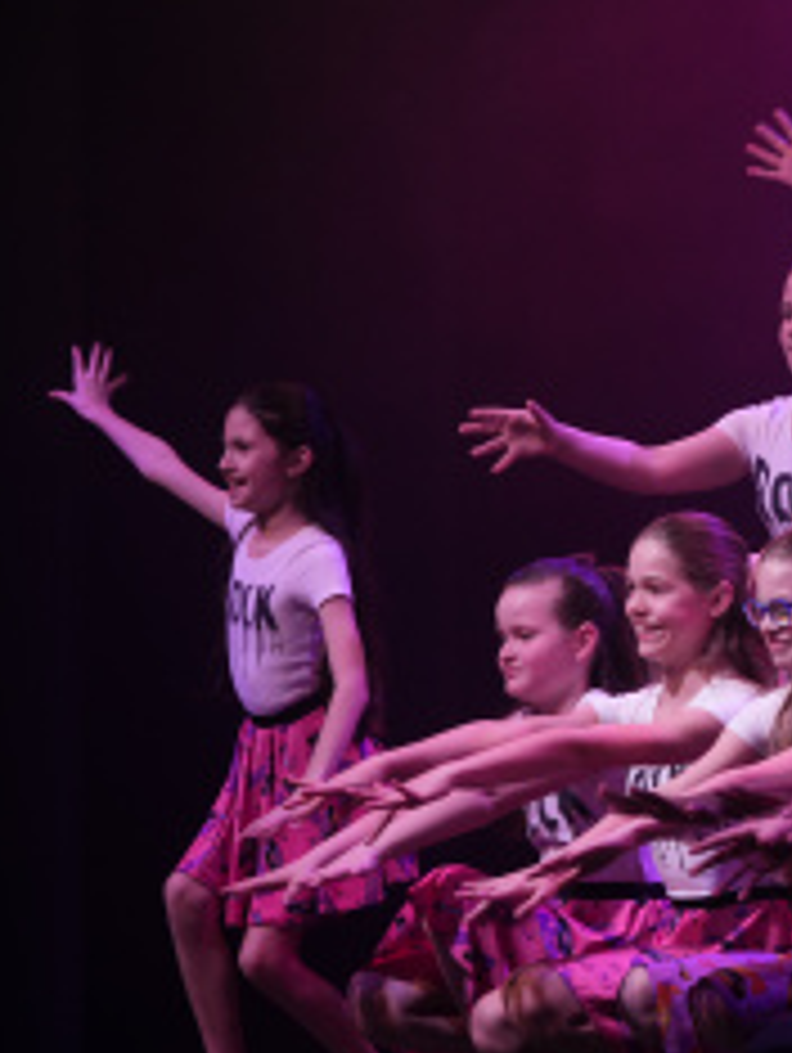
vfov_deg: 10.2
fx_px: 5907
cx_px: 882
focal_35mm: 194
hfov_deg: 7.6
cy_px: 547
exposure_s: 1/125
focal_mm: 118
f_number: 6.3
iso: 1600
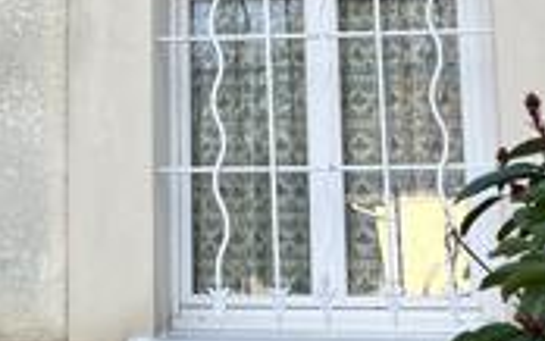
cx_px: 44
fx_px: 1888
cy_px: -200
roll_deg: -1.0
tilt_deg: +18.1
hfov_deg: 16.2
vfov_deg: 10.0
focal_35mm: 127
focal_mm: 5.1
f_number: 1.6
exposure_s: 1/615
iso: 50
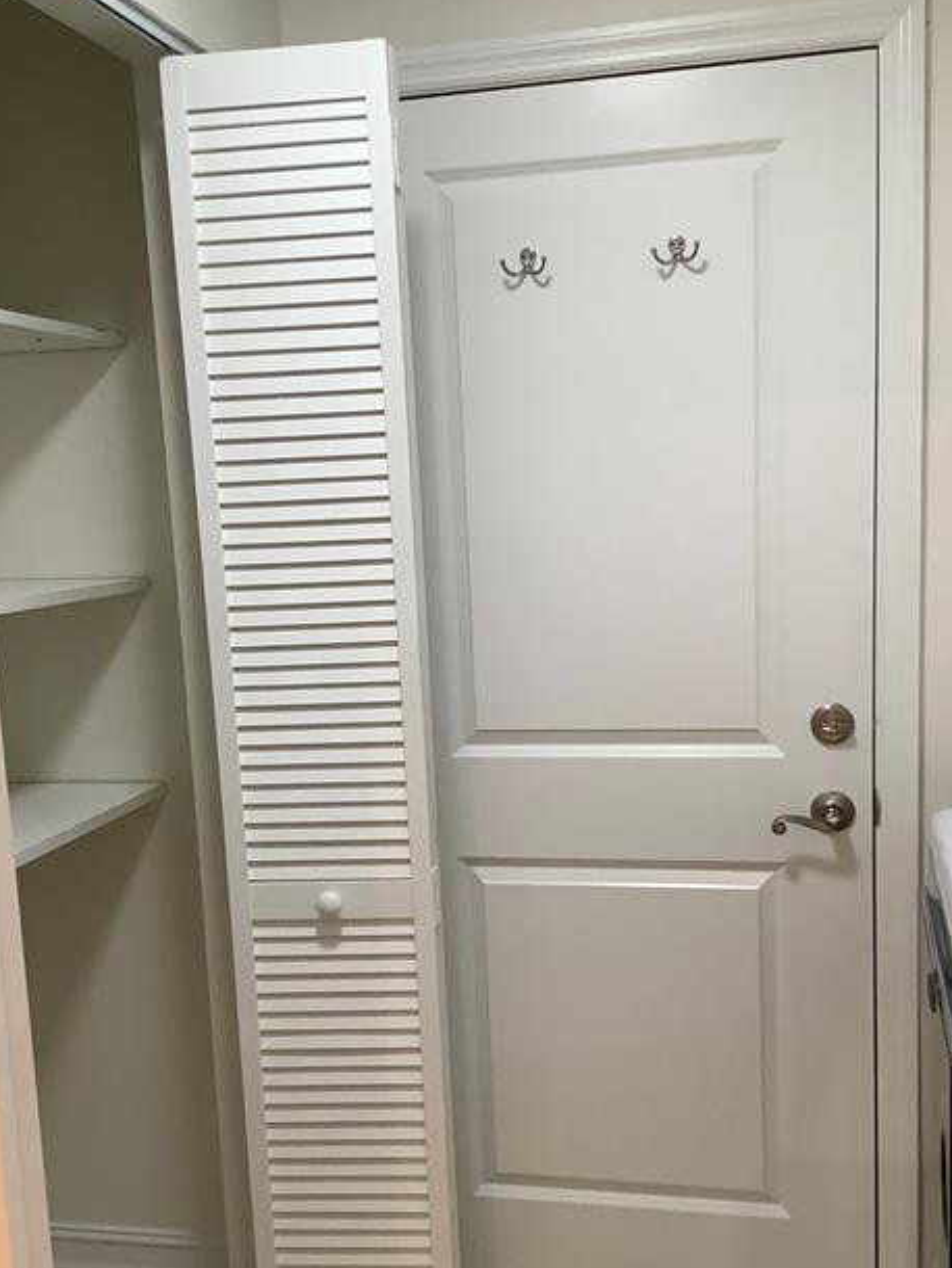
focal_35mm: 39
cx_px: 491
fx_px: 1429
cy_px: 736
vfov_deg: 47.7
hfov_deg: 36.8
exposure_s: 1/60
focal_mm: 3.3
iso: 64
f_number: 2.4
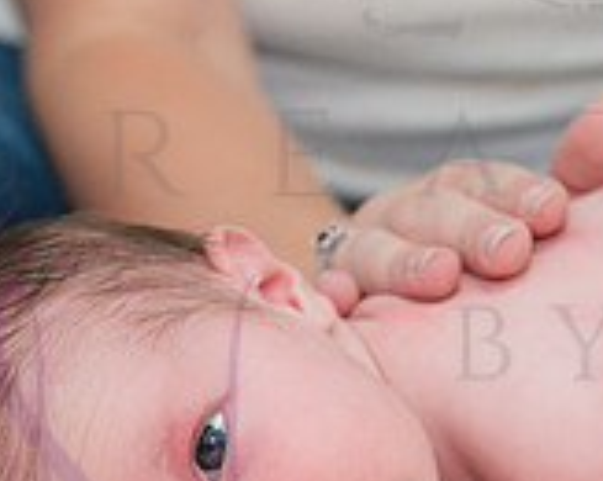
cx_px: 607
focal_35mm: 144
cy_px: 335
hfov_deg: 13.2
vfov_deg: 10.7
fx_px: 2567
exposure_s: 1/320
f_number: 4
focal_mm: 43
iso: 1600
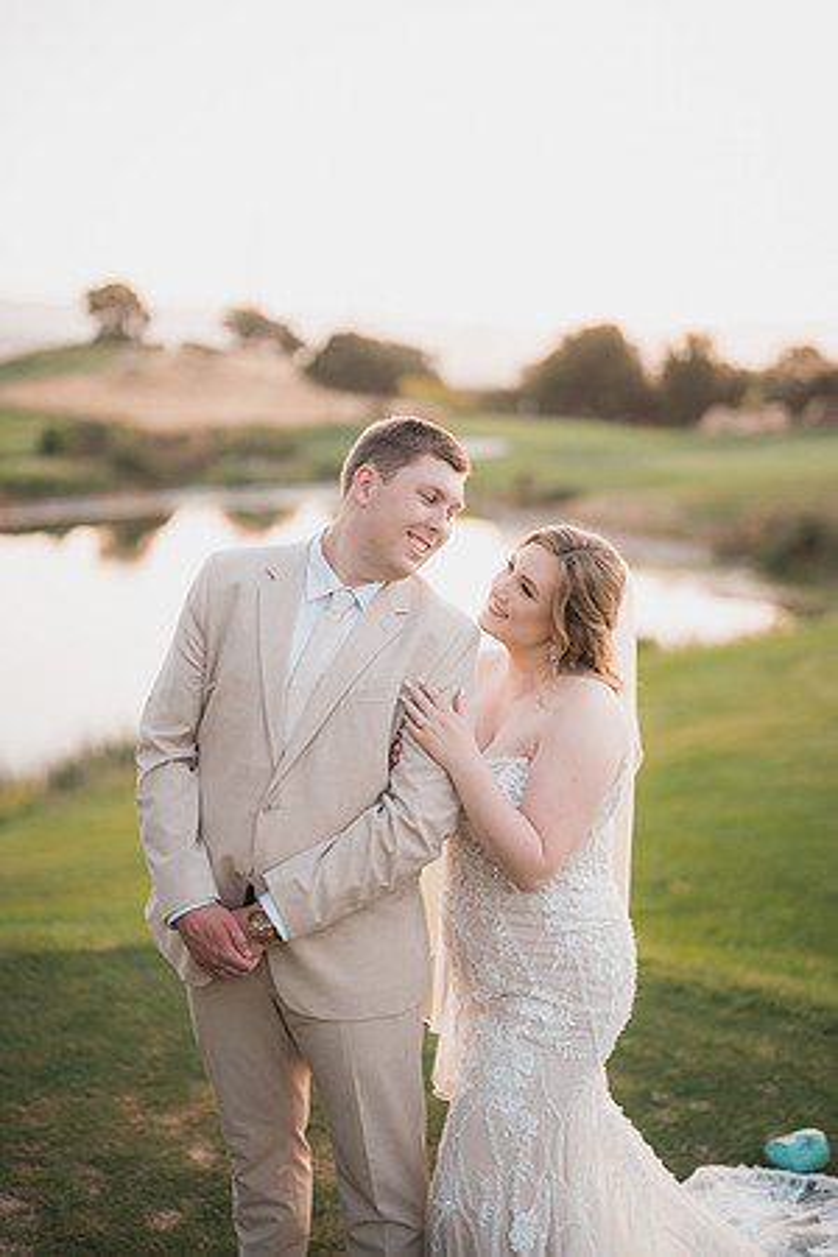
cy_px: 628
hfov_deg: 27.0
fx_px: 1746
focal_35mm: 50
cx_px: 419
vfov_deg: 39.6
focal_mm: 50
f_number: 1.2
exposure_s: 1/800
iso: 640
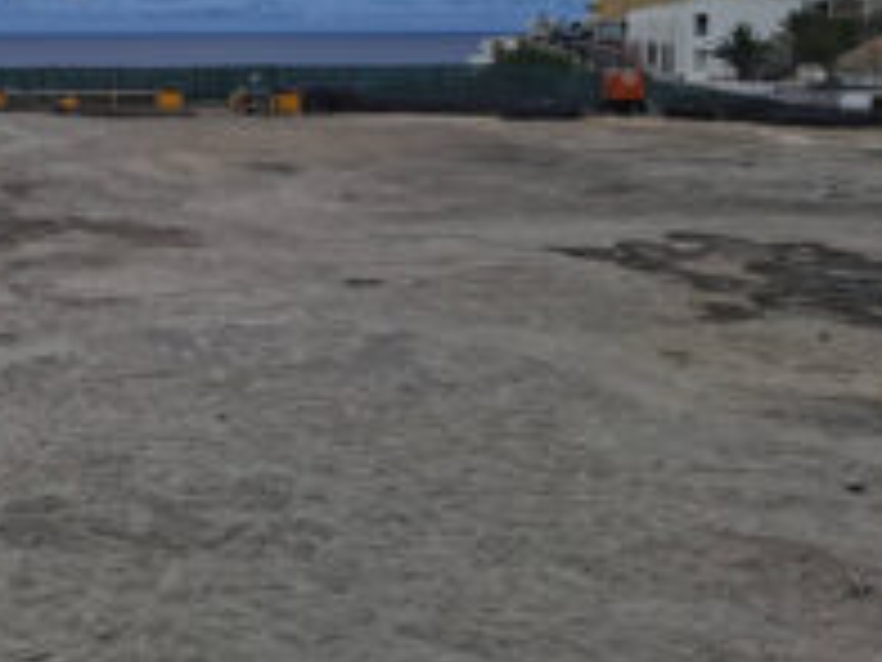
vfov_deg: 29.5
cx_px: 117
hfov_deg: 38.2
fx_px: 1198
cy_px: 54
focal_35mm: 47
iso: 50
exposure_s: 1/3831
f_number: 1.8
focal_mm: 5.5
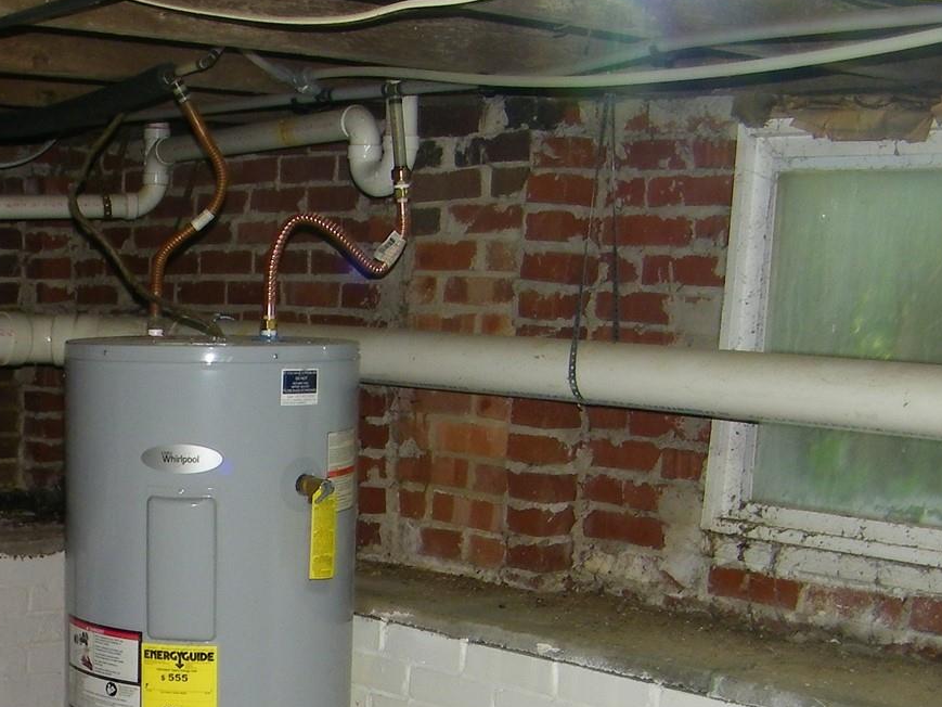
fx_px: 1796
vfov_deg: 21.2
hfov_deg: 28.0
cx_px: 52
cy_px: 770
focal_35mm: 66
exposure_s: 1/30
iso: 80
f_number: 3.5
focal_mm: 5
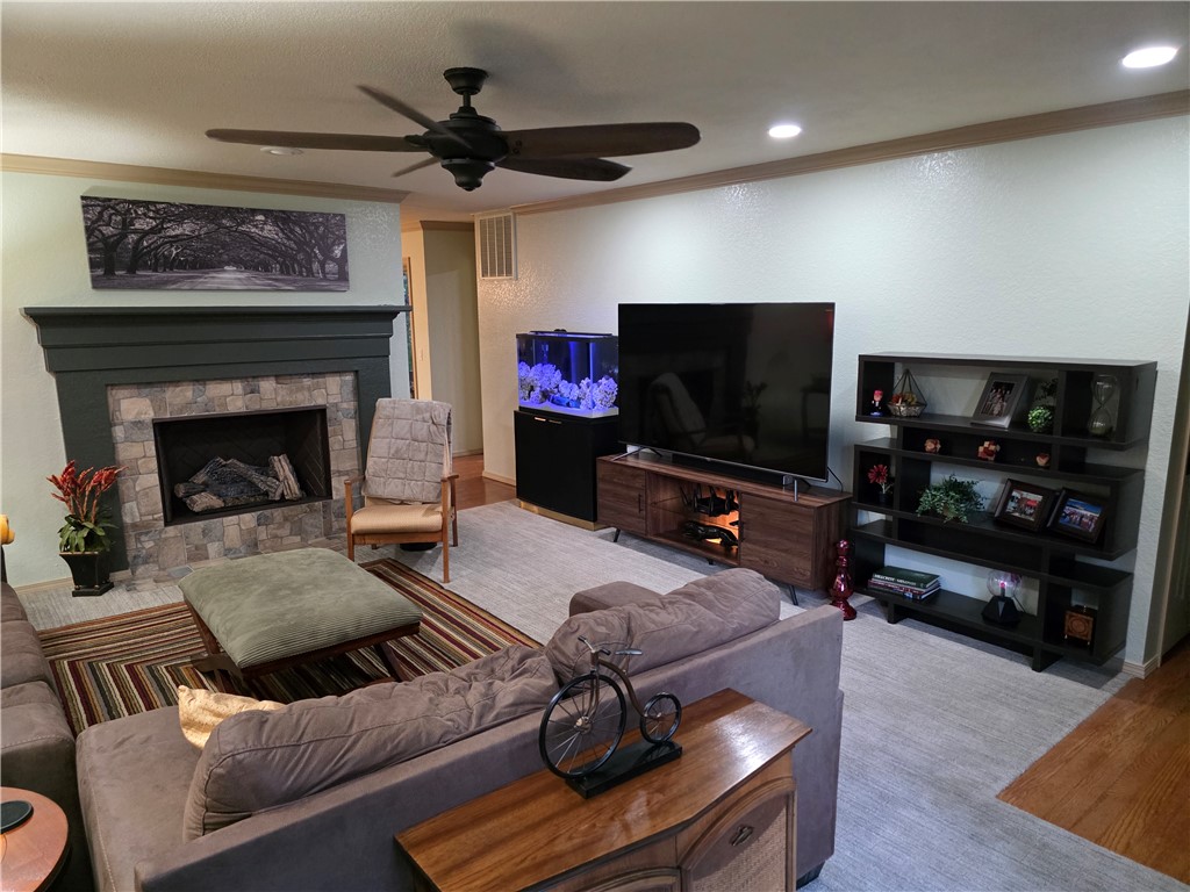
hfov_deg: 73.9
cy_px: 446
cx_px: 595
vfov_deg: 58.9
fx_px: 791
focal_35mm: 23
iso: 1250
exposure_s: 1/120
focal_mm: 6.3
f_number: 1.7
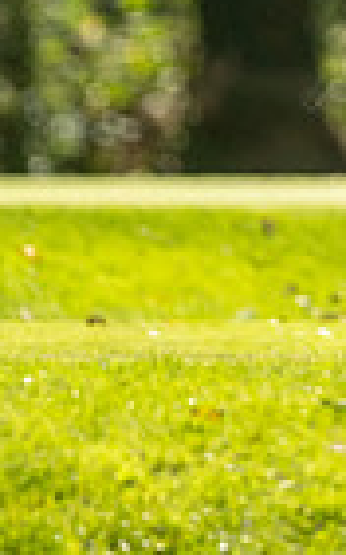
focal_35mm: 1464
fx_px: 22111
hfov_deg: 0.9
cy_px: -307
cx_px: 572
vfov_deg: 1.4
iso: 400
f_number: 4
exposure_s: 1/1600
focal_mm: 300
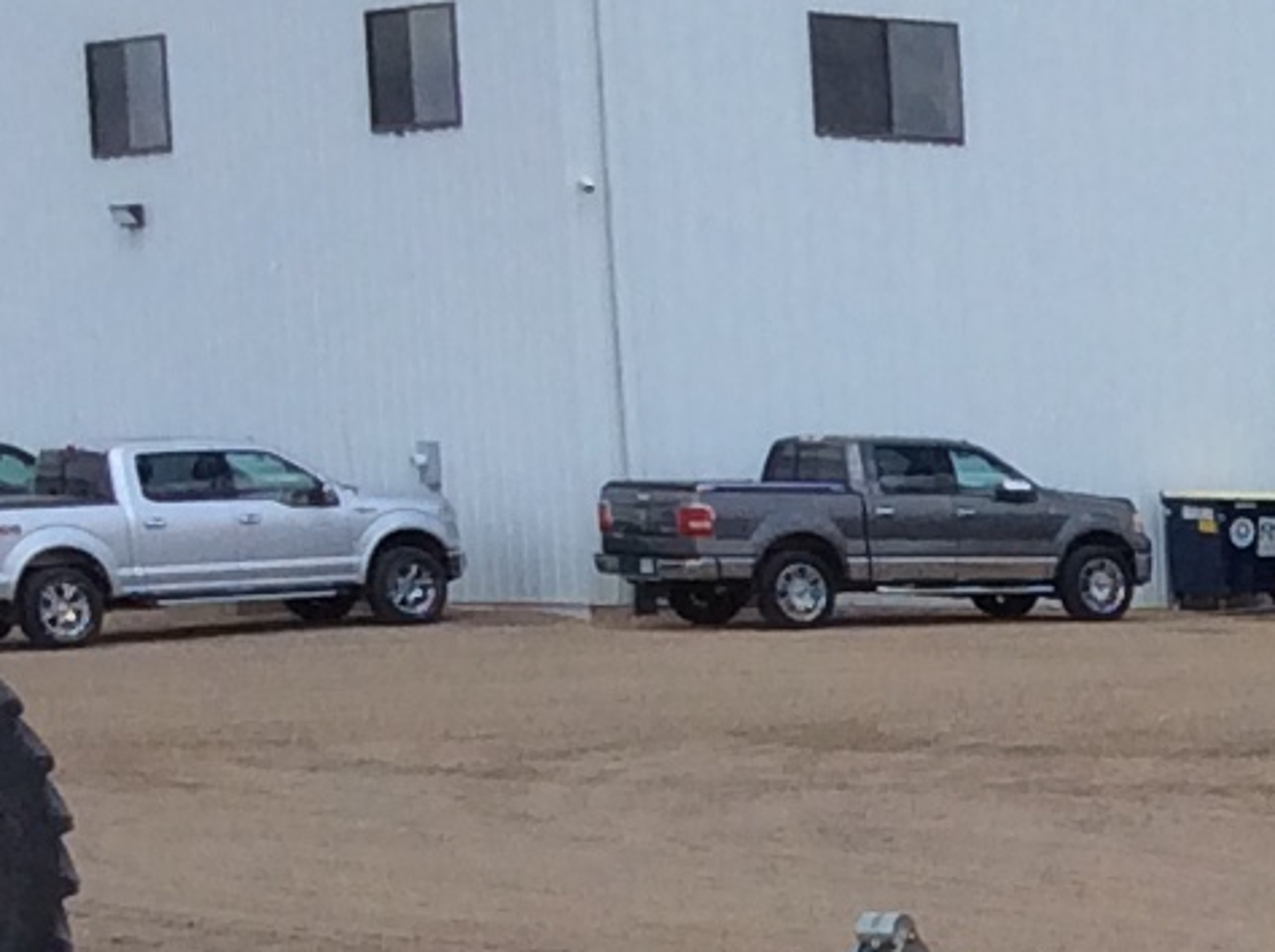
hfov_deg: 10.4
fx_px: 6436
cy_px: 1630
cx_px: 2520
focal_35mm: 175
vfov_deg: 8.2
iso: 32
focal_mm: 3.3
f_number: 2.4
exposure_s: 1/1040
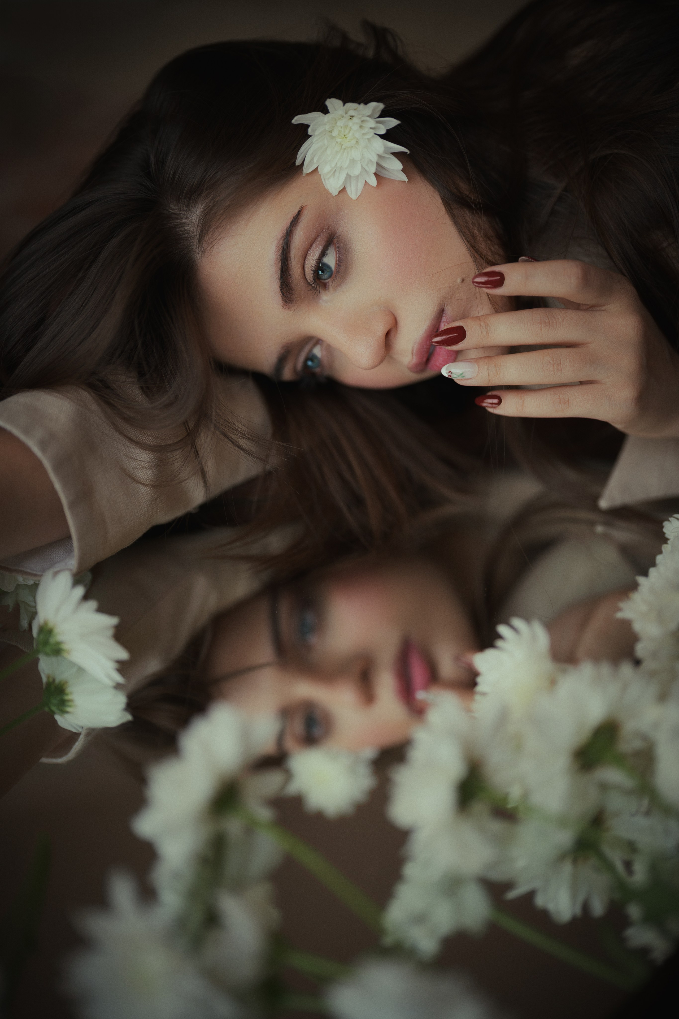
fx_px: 1414
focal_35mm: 50
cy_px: 510
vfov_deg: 39.6
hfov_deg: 27.0
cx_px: 340
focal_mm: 50
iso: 125
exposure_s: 1/400
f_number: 1.2
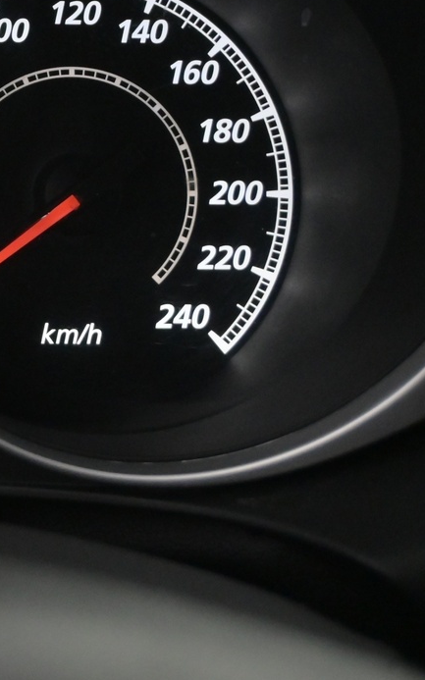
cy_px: 170
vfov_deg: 18.4
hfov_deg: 10.9
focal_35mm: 113
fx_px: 2087
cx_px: -325
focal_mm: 31.5
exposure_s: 1/50
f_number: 5
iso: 3600
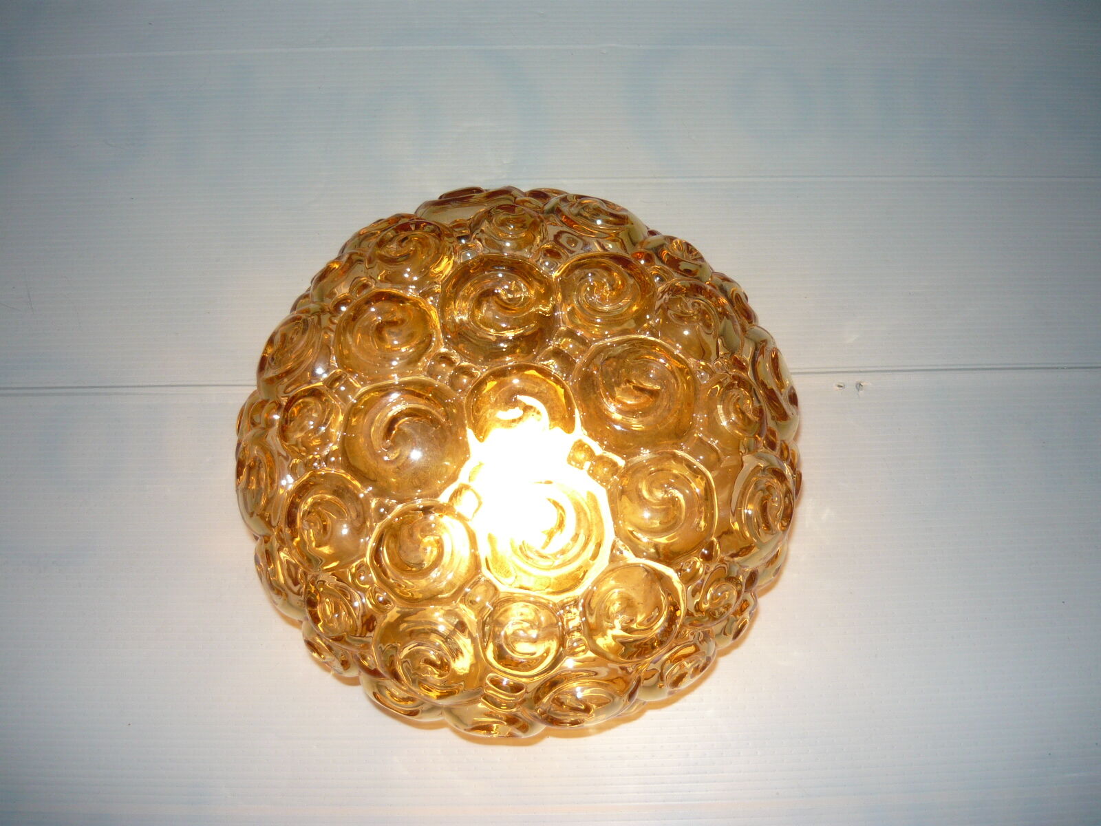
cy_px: 413
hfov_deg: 55.4
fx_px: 1050
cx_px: 550
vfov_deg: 42.9
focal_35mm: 33
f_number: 2.8
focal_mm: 5.5
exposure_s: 1/160
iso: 100
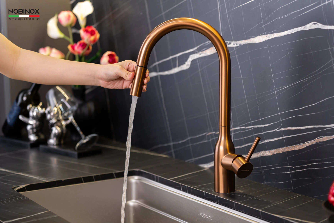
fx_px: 649
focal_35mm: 70
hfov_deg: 28.8
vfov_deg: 19.5
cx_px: 167
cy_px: 117
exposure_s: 1/200
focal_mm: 66
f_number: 2.8
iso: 320
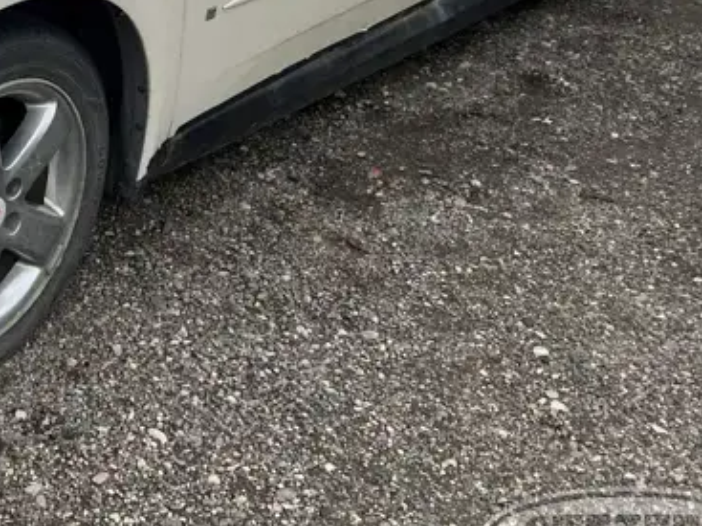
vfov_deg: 20.5
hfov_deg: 26.0
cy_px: -71
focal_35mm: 68
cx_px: -101
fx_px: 1379
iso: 50
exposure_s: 1/3968
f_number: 1.5
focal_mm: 5.7
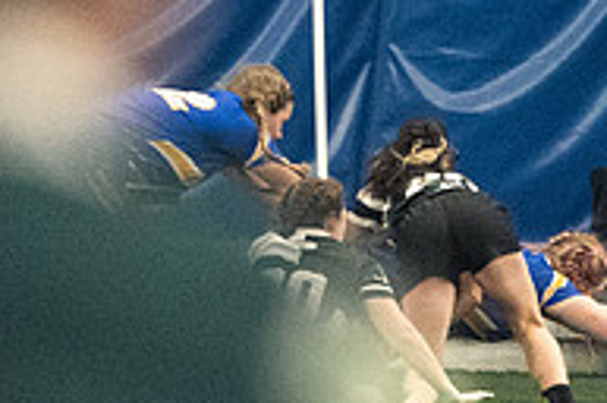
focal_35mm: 1207
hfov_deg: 1.7
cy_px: 349
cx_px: 615
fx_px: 20317
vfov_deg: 1.1
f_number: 2.8
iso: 10000
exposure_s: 1/500
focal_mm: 200
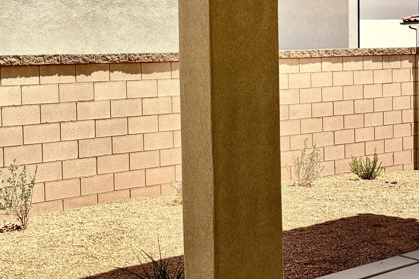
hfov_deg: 32.8
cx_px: 171
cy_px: 86
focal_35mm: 61
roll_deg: +1.6
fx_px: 710
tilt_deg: -1.8
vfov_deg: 22.1
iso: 50
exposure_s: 1/3279
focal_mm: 5.96
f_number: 1.6
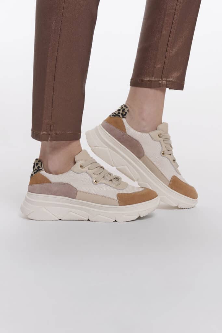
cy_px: 166
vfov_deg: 30.1
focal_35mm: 67
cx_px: 111
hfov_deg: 20.3
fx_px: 619
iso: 125
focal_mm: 67
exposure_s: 1/160
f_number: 8
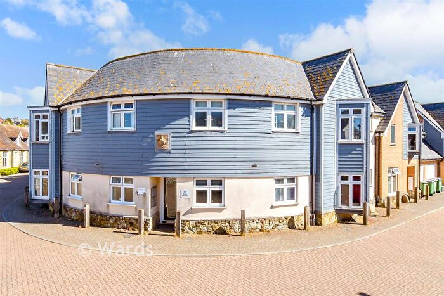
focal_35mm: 15
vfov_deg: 77.4
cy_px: 148
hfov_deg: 100.4
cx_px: 222
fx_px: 185
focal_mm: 10
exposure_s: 1/250
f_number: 8
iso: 160
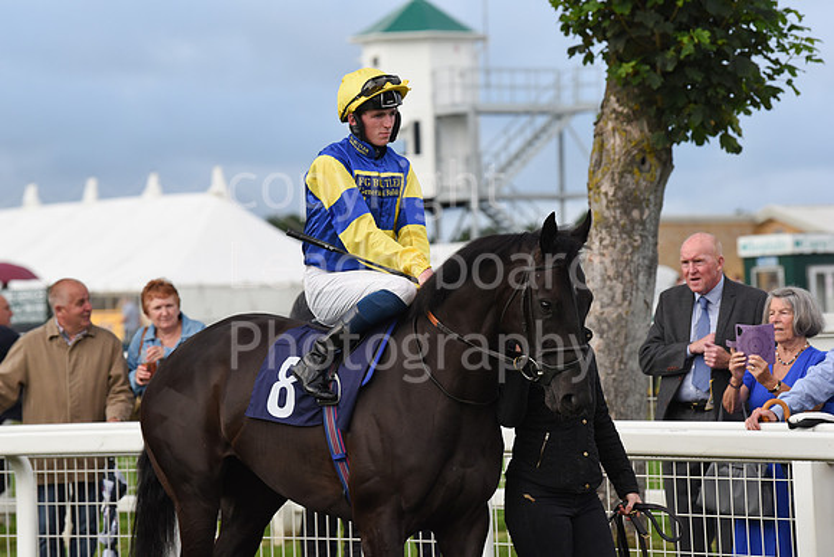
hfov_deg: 11.7
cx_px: 417
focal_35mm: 175
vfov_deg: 7.9
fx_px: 4055
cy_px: 278
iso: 1250
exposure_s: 1/2500
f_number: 5.6
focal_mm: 175
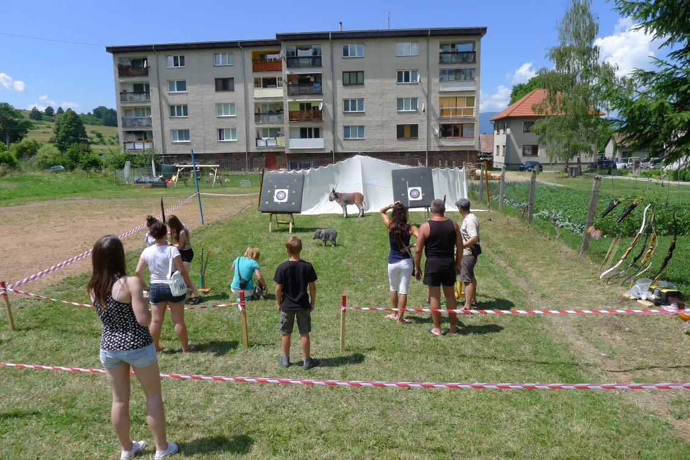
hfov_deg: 73.7
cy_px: 230
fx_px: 460
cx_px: 345
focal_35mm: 24
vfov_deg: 53.2
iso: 80
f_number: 4
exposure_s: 1/640
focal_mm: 5.1
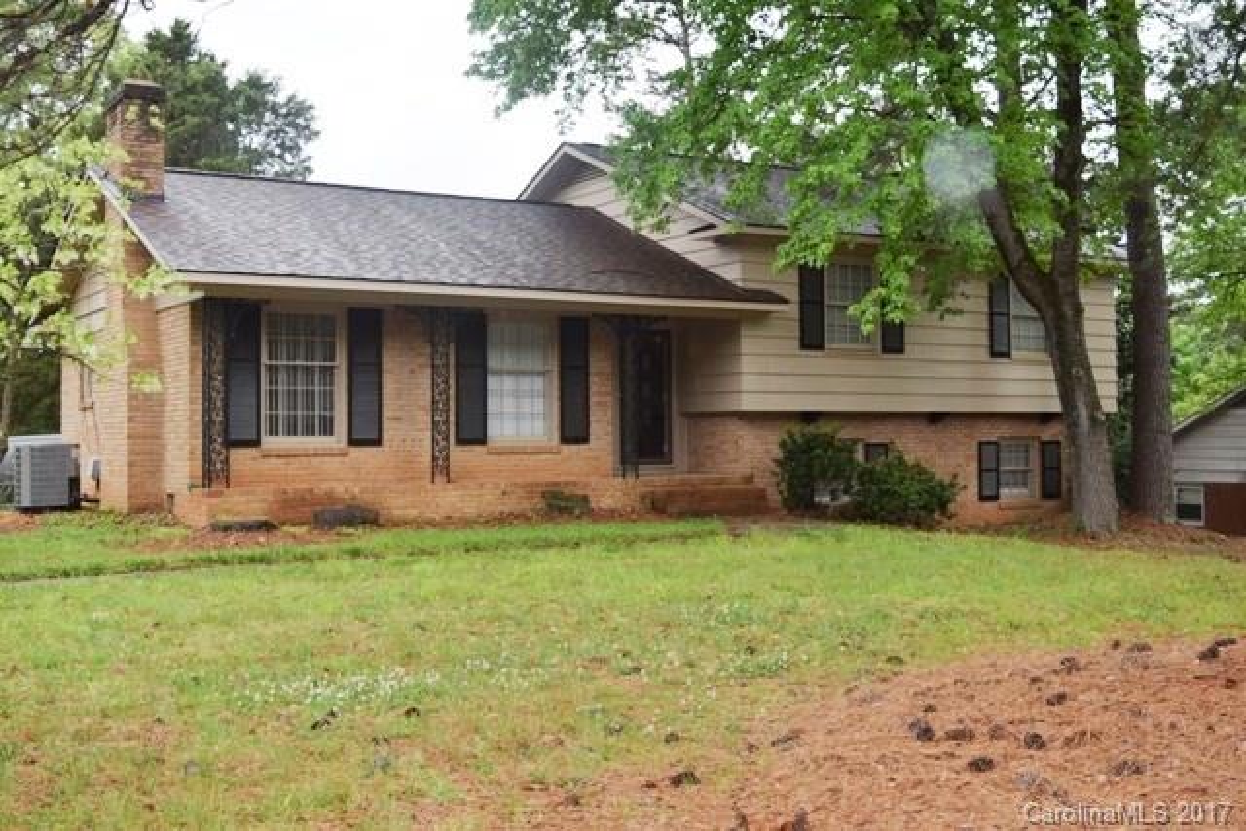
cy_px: 416
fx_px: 1454
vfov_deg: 31.9
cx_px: 623
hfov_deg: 46.4
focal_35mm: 42
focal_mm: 28
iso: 100
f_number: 5.6
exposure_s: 1/125
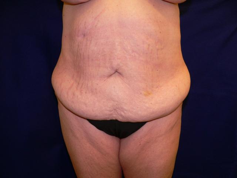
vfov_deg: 39.7
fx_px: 246
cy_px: 89
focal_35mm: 36
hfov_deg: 51.4
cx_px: 118
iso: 100
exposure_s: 1/30
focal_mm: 6
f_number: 2.8
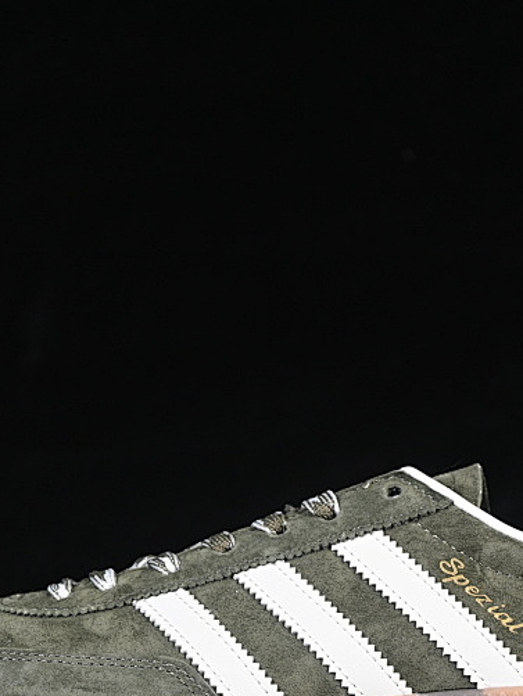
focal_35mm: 155
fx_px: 3120
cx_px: 329
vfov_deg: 12.7
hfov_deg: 9.6
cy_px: 488
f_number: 6.3
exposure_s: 1/80
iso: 160
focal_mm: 50
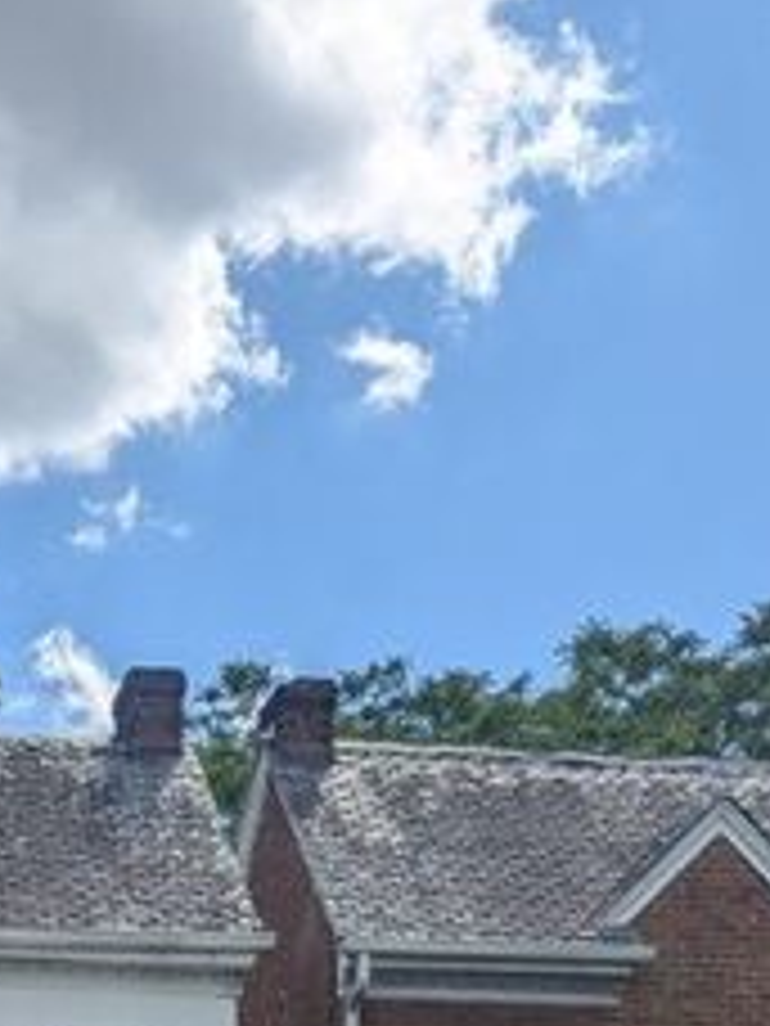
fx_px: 2076
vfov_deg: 24.0
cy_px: 1368
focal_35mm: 70
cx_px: -171
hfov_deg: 19.7
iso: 29
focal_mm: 6.81
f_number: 1.85
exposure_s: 1/2358
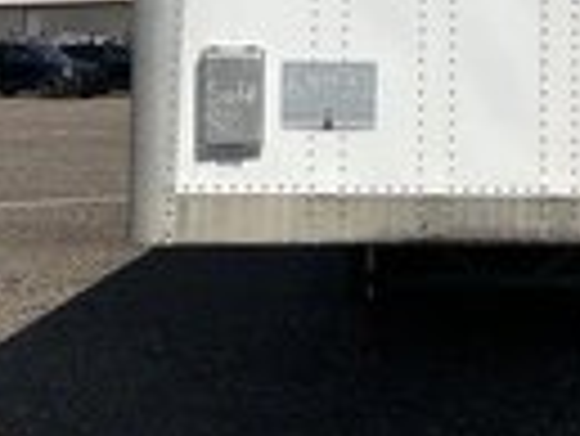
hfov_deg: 21.2
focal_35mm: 90
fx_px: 1509
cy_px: -94
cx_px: 535
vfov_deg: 15.8
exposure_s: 1/4785
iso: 25
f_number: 1.8
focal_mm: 3
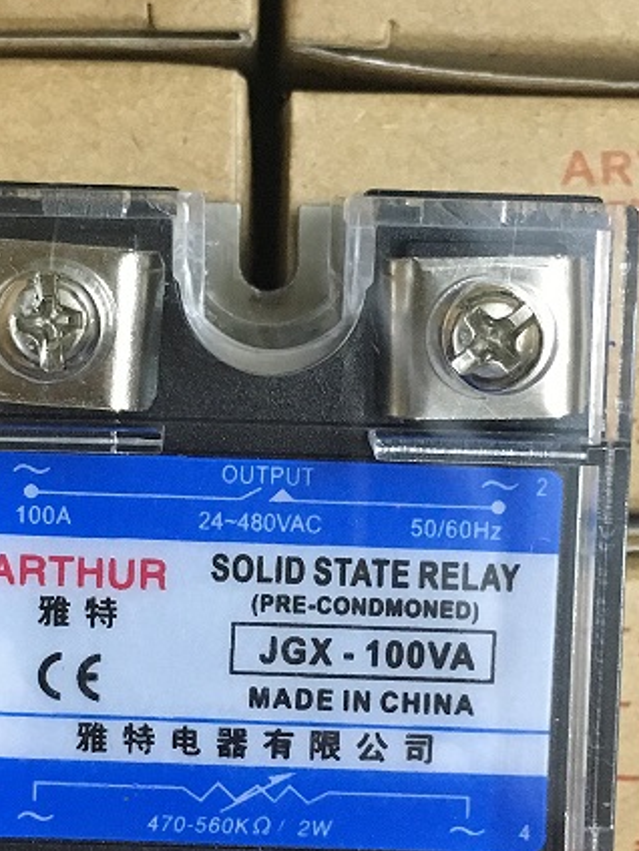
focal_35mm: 69
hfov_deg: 21.3
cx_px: 241
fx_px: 1698
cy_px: 415
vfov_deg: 28.2
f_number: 2.2
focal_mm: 4.15
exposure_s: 1/17
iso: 200
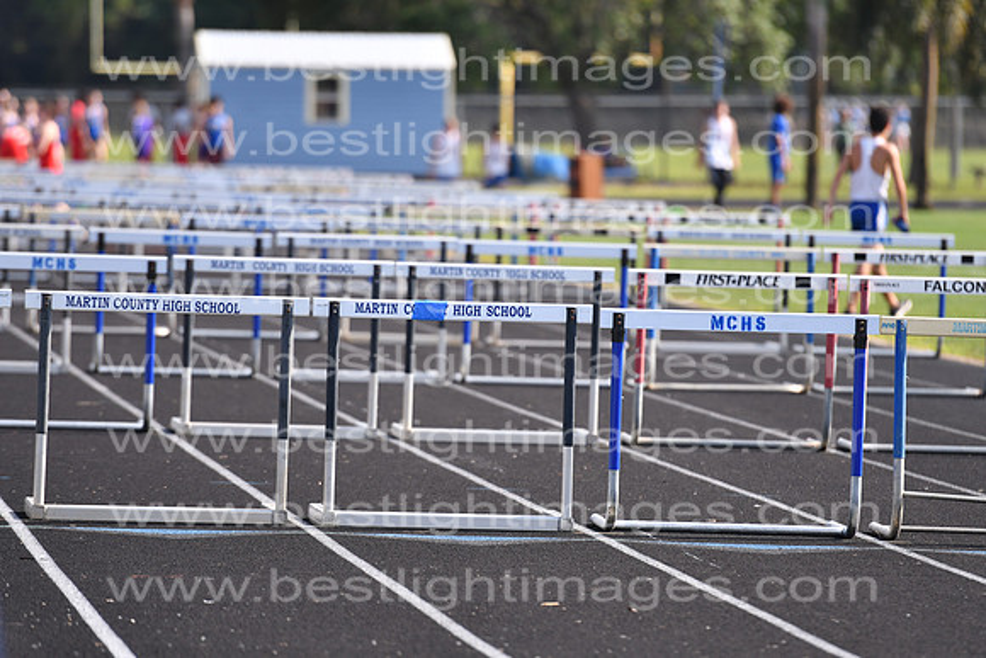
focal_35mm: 300
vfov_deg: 4.6
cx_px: 493
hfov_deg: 6.9
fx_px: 8218
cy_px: 329
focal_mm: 200
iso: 200
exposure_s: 1/2000
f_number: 4
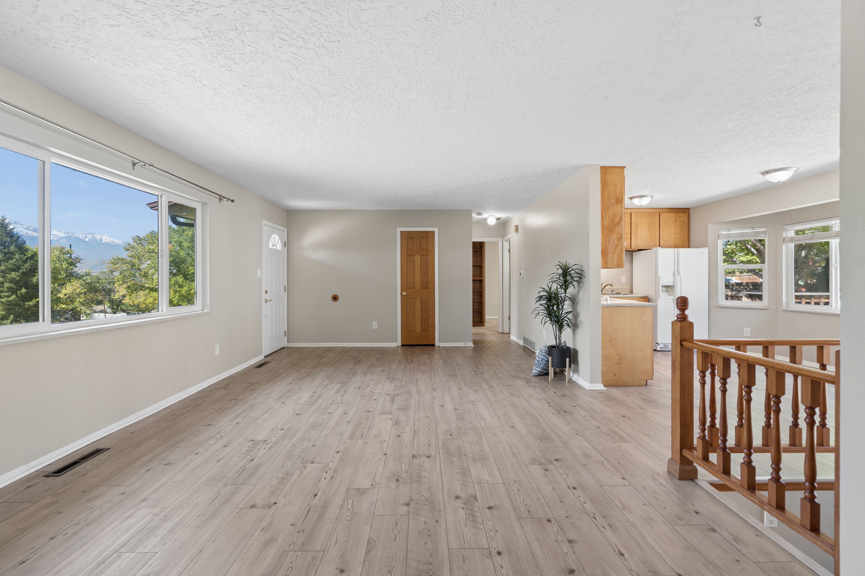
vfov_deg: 73.7
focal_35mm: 16
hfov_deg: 96.7
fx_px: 384
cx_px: 432
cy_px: 288
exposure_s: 1/15
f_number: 6.7
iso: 100
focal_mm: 16
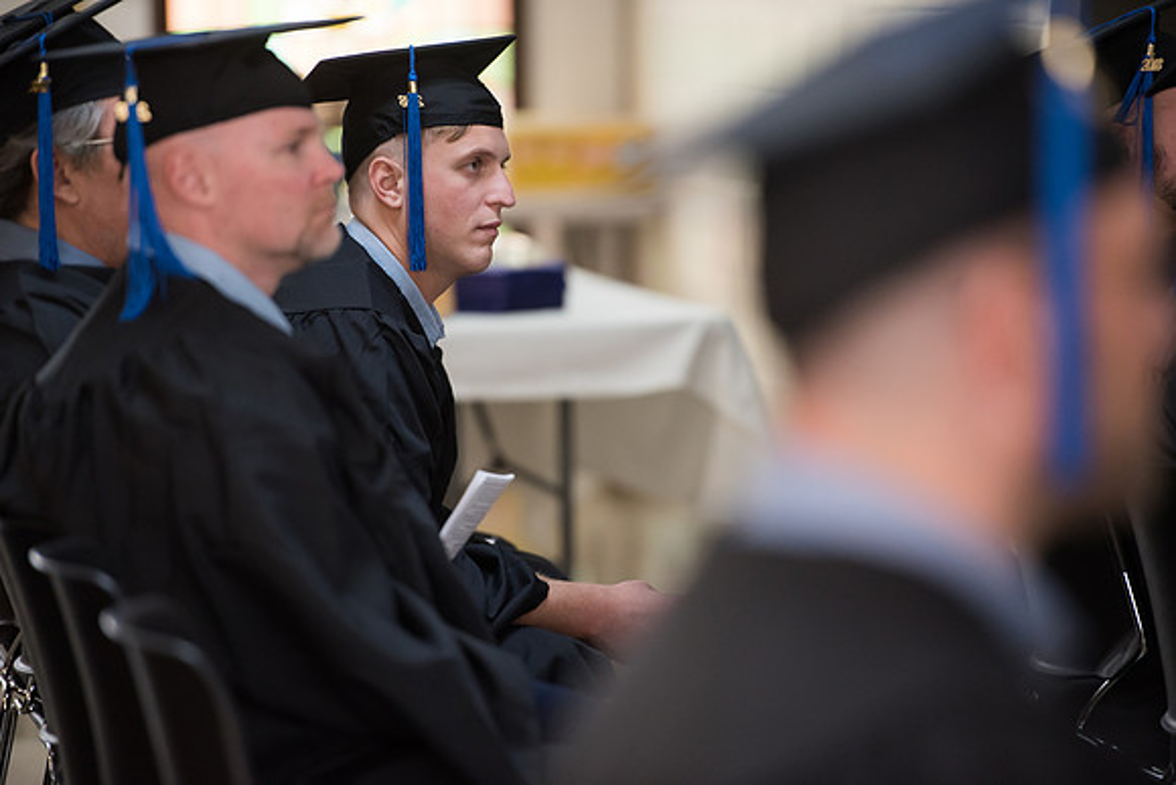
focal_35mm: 200
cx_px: 588
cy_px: 392
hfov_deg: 10.3
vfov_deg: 6.9
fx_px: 6535
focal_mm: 200
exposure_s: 1/200
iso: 2000
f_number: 2.8
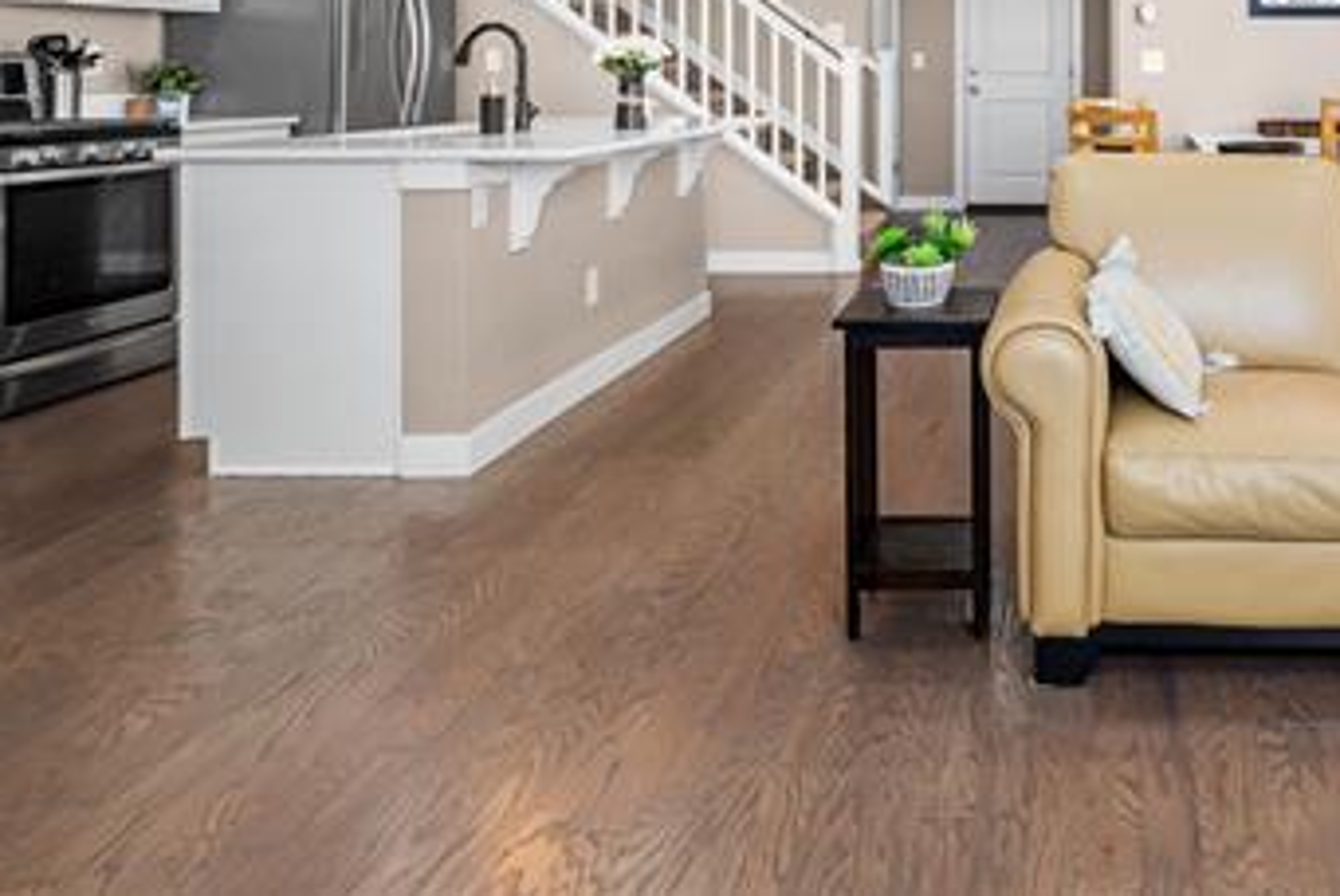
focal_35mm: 30
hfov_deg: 56.7
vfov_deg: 39.9
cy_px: 61
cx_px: 1100
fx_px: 1118
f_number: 8
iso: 200
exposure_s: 1/2.5
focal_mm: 16
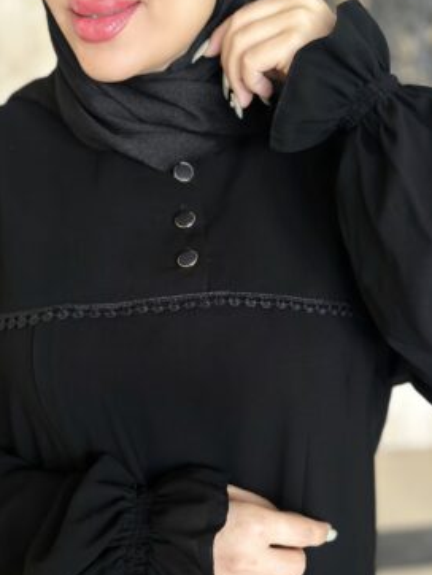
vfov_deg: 36.1
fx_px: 881
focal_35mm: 53
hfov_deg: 27.6
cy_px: 292
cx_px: 210
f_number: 1.78
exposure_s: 1/60
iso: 320
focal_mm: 6.86
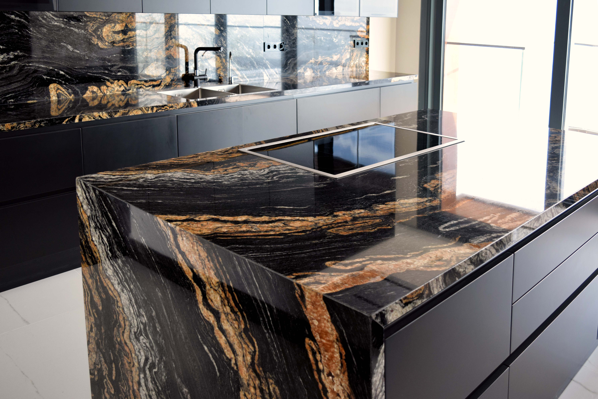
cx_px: 299
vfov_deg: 40.0
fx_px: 548
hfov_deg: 57.2
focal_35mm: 33
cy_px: 200
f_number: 4.5
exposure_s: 1/80
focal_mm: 22
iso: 400
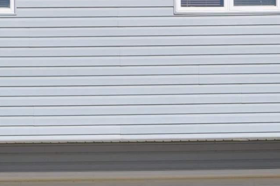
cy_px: 149
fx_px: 2121
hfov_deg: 7.4
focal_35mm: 273
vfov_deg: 5.0
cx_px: 438
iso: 200
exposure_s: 1/500
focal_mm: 38
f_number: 11
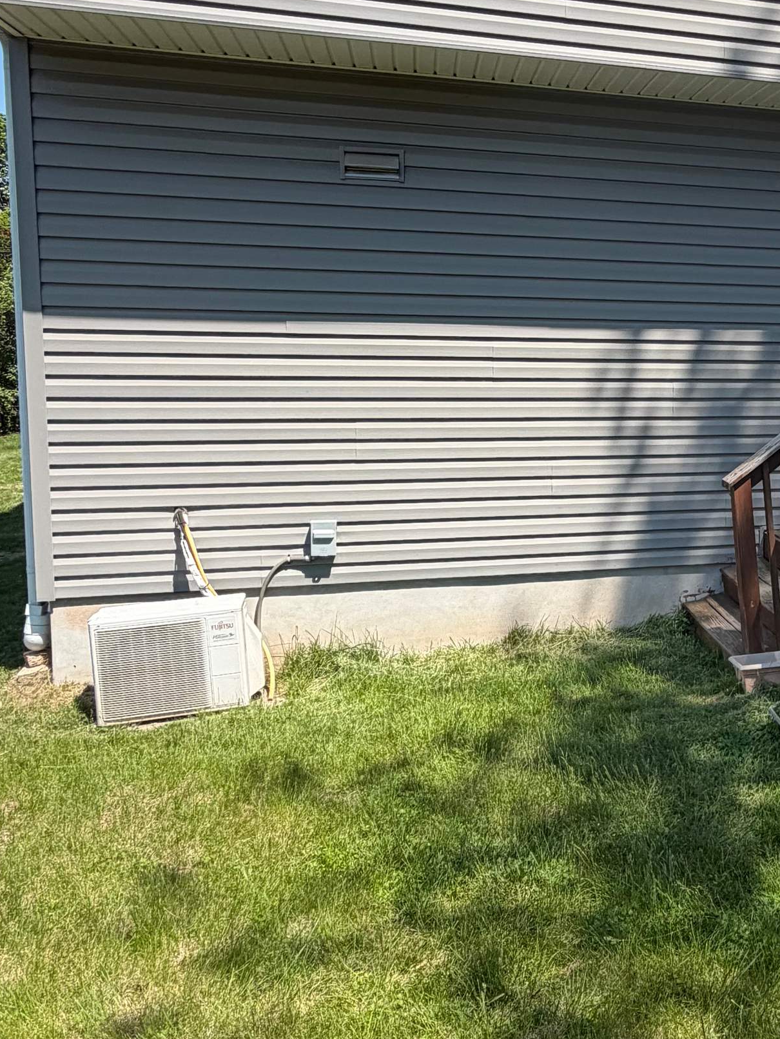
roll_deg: -4.3
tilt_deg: -2.6
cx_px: 750
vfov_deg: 52.4
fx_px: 1051
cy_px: 444
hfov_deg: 37.1
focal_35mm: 35
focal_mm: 2.22
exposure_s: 1/770
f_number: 2.2
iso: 40
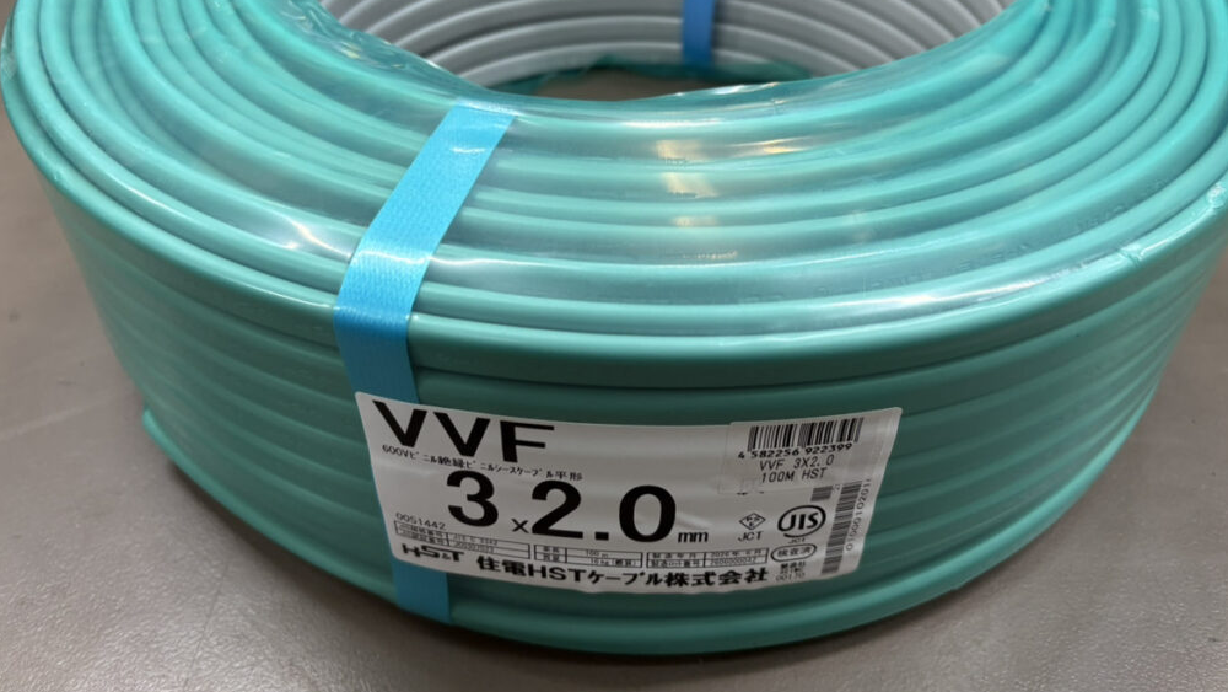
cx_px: 626
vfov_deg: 40.1
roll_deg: -0.1
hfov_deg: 66.0
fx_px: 944
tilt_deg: -42.4
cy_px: 288
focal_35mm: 29
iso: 125
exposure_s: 1/50
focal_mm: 5.96
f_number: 1.6
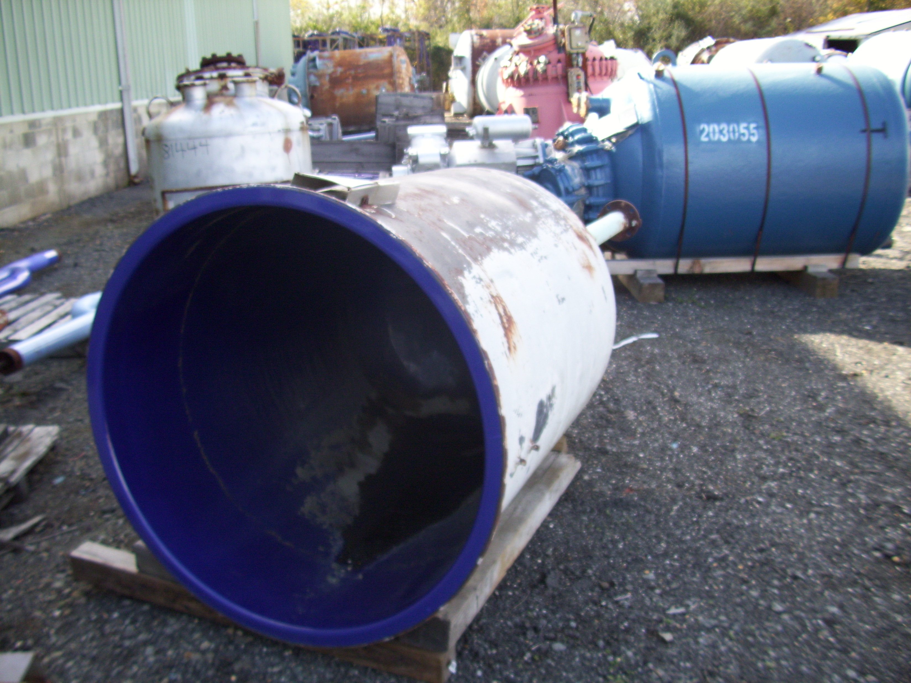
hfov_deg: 54.0
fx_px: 895
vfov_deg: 41.8
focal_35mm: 34
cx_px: 456
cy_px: 342
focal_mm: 5.7
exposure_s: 1/160
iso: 80
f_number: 2.9
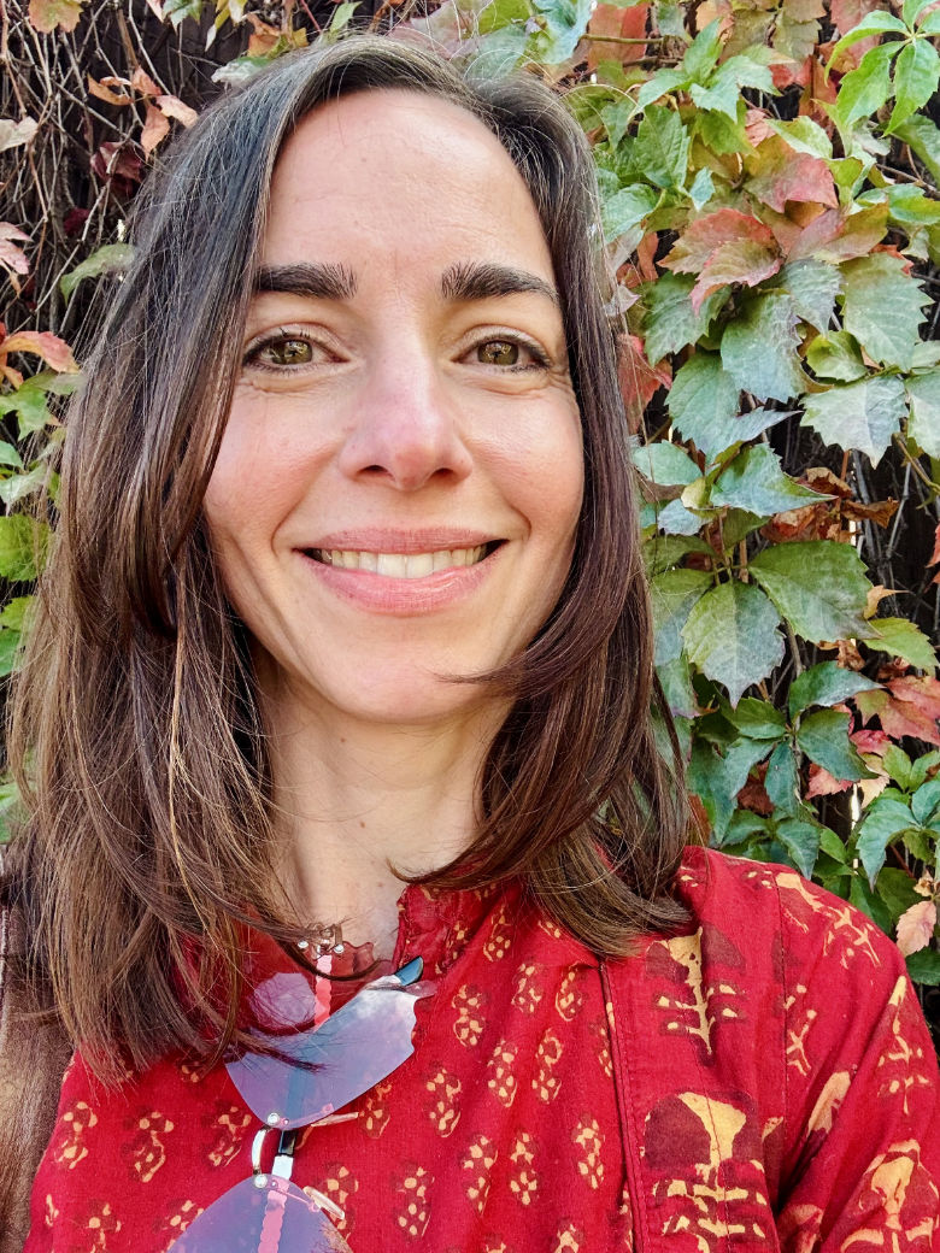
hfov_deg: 46.8
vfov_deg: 60.0
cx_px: 470
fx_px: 1086
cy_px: 626
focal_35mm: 30
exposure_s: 1/121
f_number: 1.9
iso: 50
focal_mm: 2.7
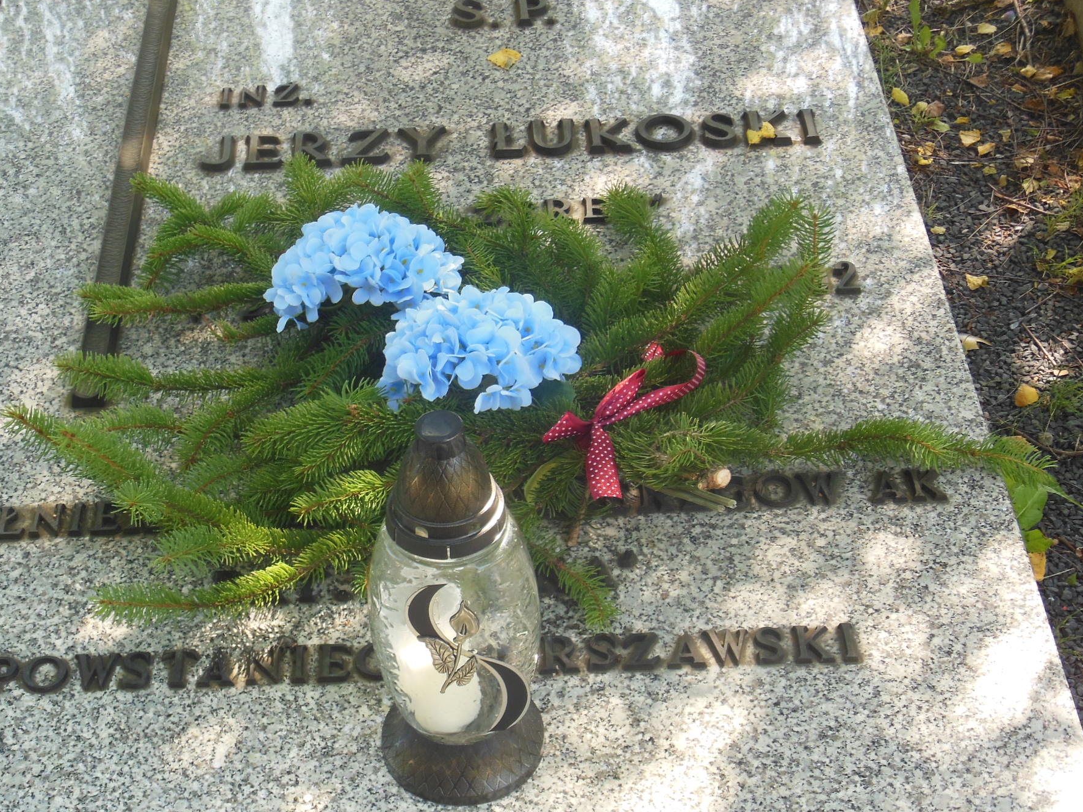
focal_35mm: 64
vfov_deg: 22.9
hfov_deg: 30.2
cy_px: 473
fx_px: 2002
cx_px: 455
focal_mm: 8.9
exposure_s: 1/80
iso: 125
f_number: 4
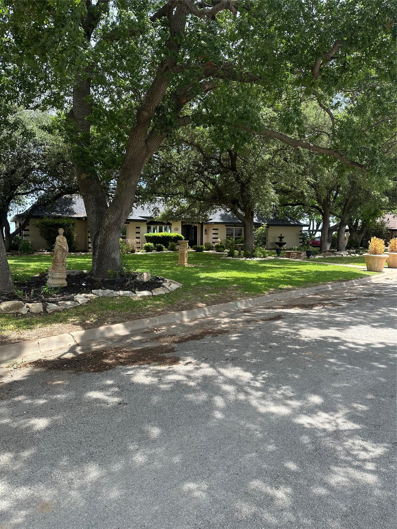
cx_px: 198
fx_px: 367
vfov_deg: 71.6
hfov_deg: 56.8
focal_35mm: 24
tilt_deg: -3.9
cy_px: 264
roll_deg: -1.0
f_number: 1.78
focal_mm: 6.86
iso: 80
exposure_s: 1/1040
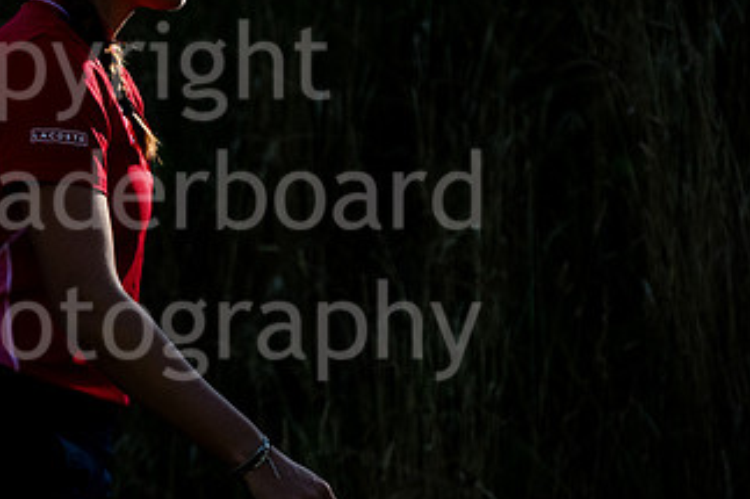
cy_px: 212
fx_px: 22467
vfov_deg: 1.3
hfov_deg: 1.9
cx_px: 186
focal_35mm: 1079
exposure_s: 1/2000
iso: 800
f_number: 6.3
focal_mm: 400
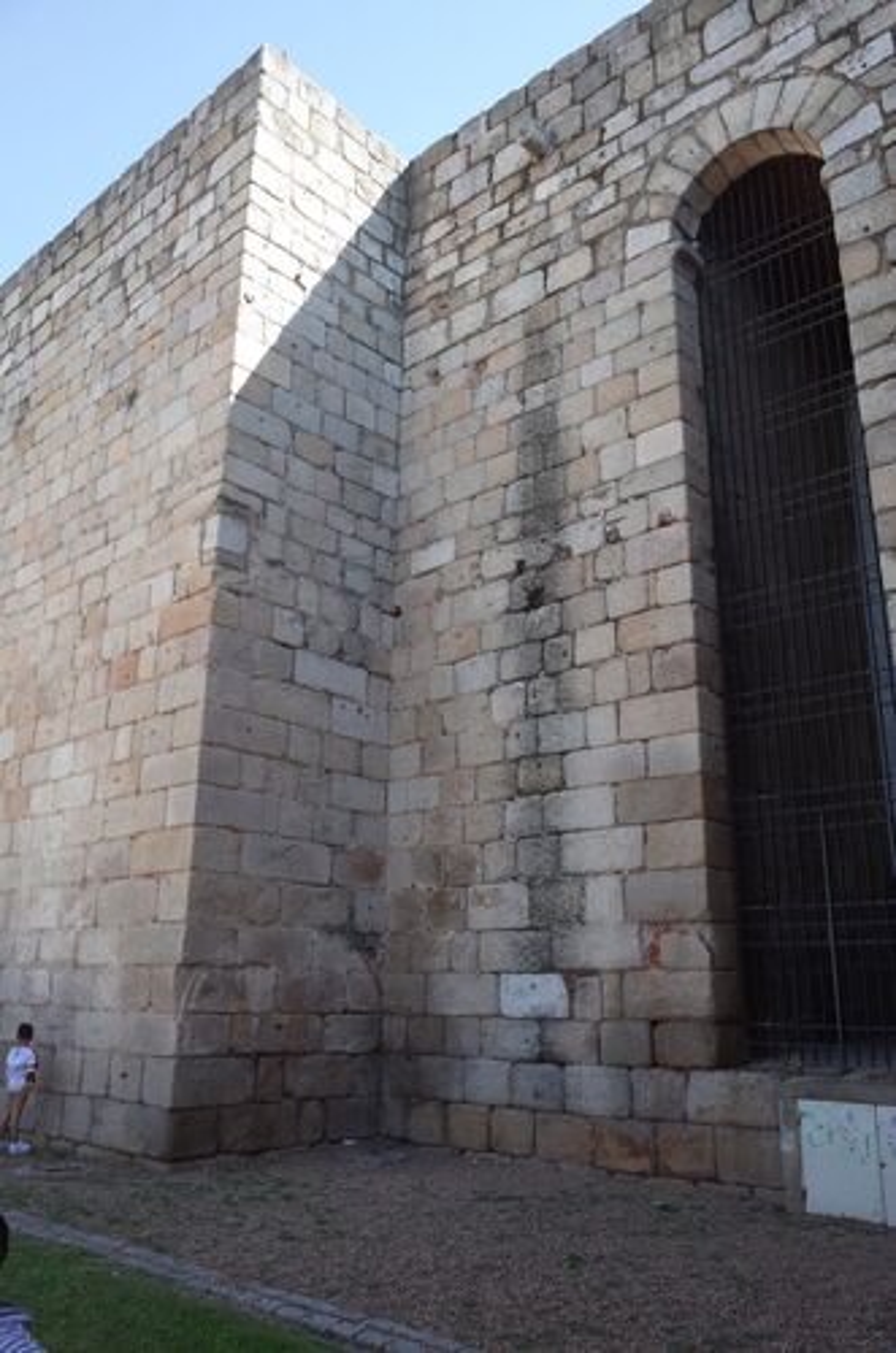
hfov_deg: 46.2
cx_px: 448
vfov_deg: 65.6
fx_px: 1050
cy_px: 676
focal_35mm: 28
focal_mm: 18.3
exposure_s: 1/125
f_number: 4.5
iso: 100
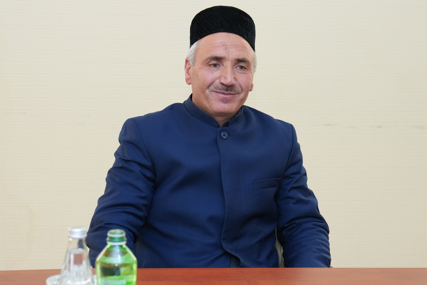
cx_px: 214
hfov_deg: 23.1
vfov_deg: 15.5
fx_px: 1044
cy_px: 142
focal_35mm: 88
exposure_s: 1/200
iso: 1600
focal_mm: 59
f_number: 5
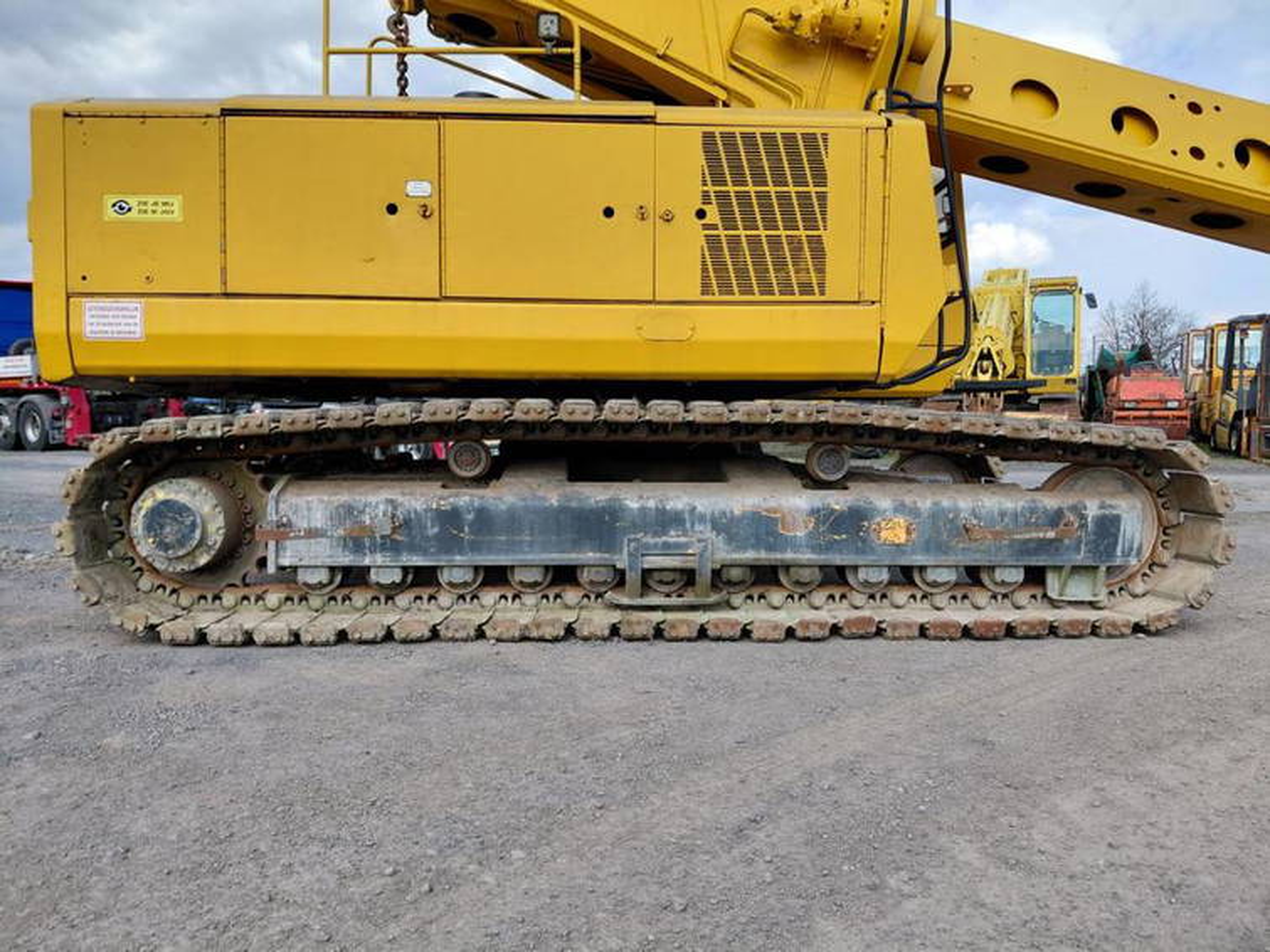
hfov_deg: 69.4
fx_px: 917
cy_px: 476
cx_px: 635
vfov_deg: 54.9
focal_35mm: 25
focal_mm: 4.69
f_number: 1.8
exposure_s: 1/1292
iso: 50
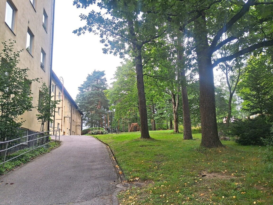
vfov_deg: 51.4
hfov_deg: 65.3
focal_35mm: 27
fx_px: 213
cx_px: 136
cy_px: 102
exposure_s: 1/219
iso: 20
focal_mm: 4
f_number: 1.8
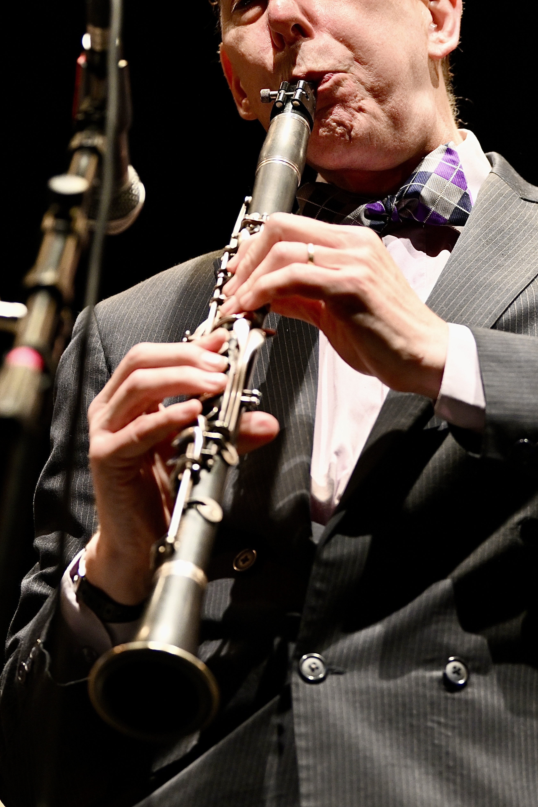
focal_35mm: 193
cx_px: 461
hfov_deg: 7.1
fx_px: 4326
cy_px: 421
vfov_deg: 10.7
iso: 1100
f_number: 2.8
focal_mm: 92
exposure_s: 1/100
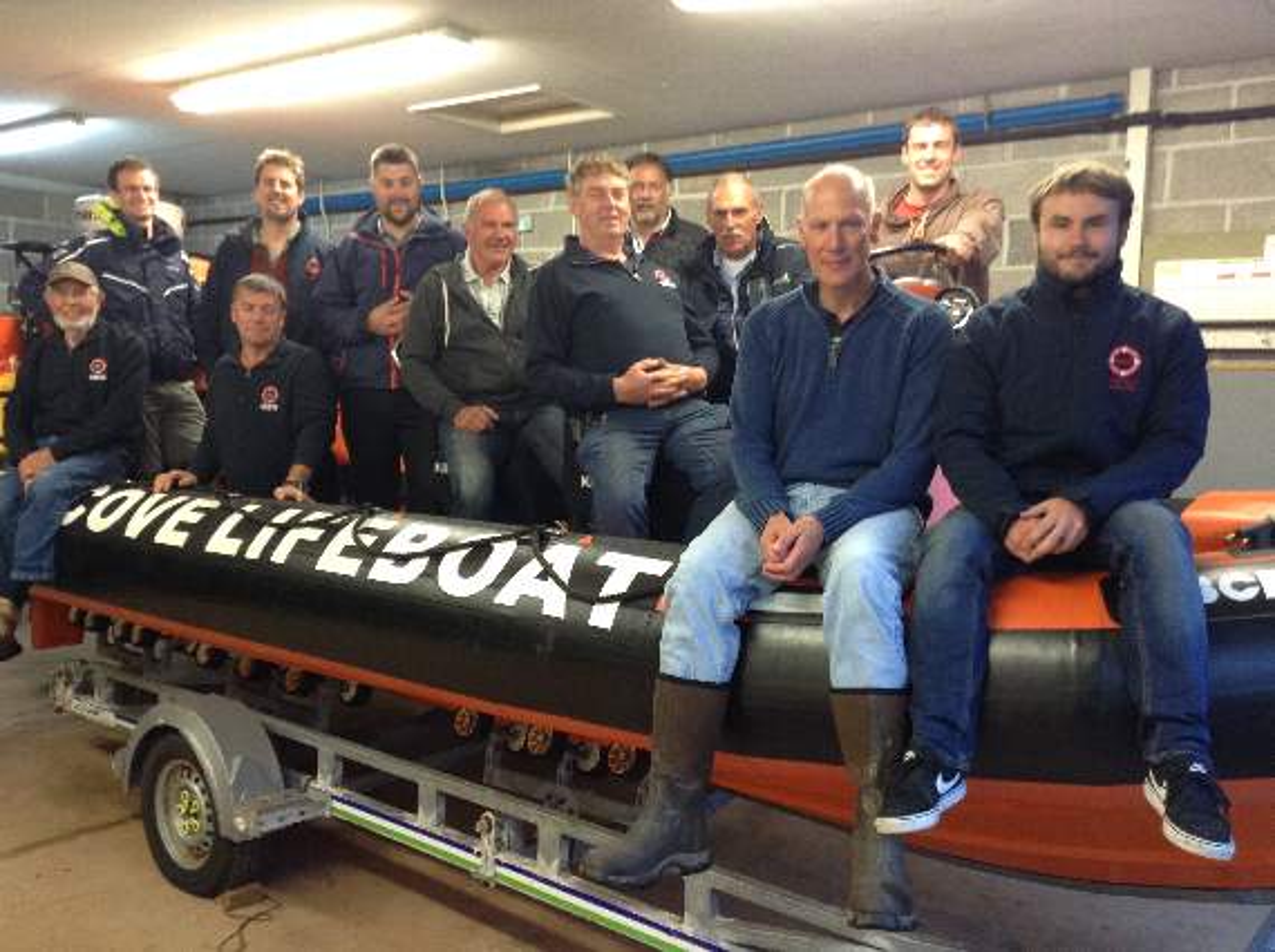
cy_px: 476
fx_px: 1214
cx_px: 638
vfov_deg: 42.9
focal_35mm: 33
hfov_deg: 55.4
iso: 80
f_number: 2.4
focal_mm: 3.3
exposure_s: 1/24
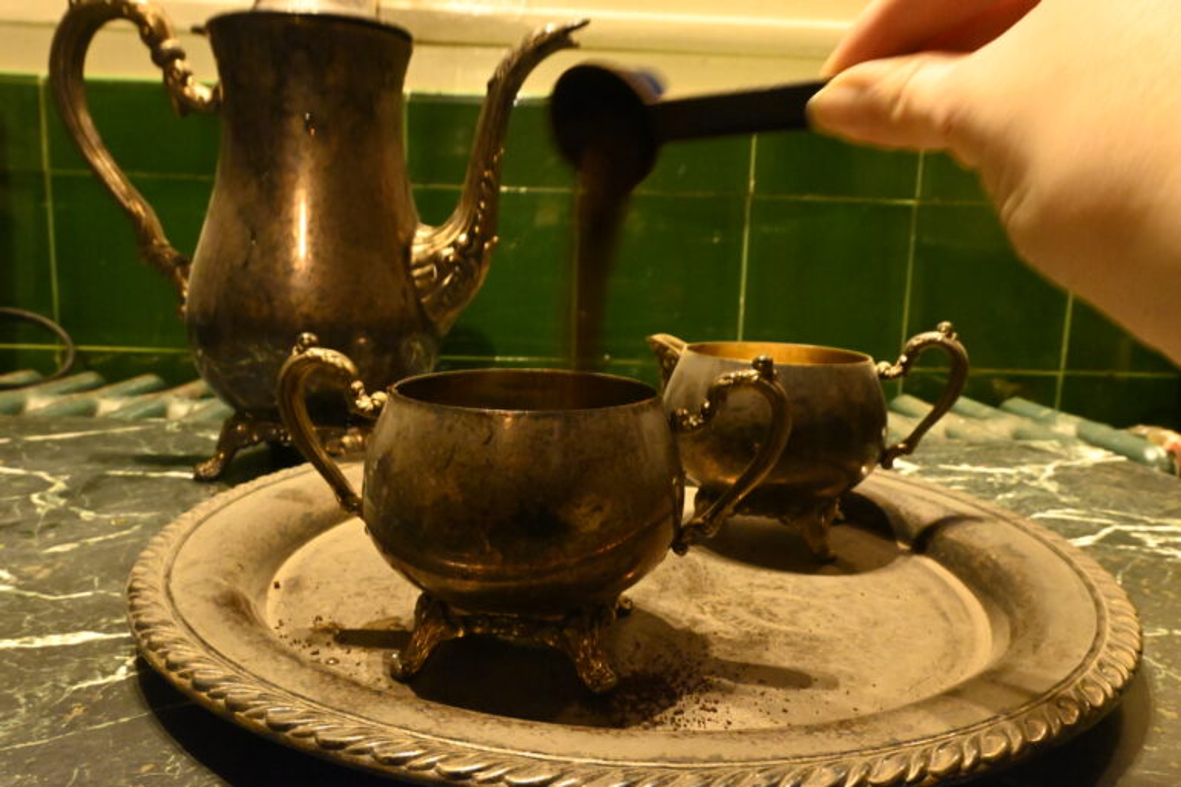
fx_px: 886
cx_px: 590
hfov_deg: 67.4
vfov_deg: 47.9
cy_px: 394
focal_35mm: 27
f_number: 14
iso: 8000
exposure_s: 1/15
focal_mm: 18
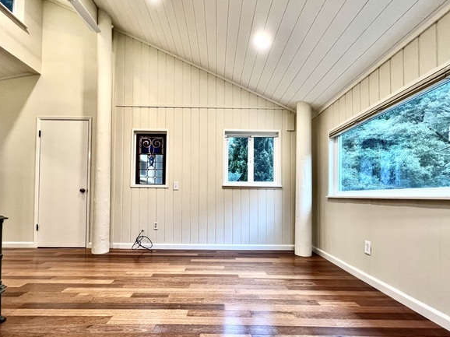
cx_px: 218
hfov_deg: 98.2
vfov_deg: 81.2
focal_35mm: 15
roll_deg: -2.3
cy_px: 193
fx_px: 195
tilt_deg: +0.8
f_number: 1.8
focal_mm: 1.57
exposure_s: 1/60
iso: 125
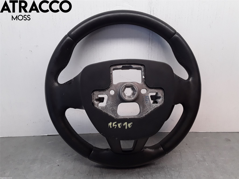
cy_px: 90
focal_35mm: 28
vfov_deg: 49.7
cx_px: 120
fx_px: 193
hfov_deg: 63.4
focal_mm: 2.91
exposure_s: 1/151
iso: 100
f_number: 1.9
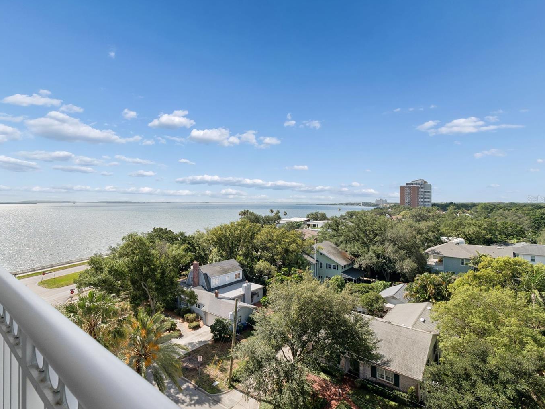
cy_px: 199
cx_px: 241
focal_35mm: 17
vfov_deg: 74.7
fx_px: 268
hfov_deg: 90.6
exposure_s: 1/800
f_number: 7.1
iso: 100
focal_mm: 10
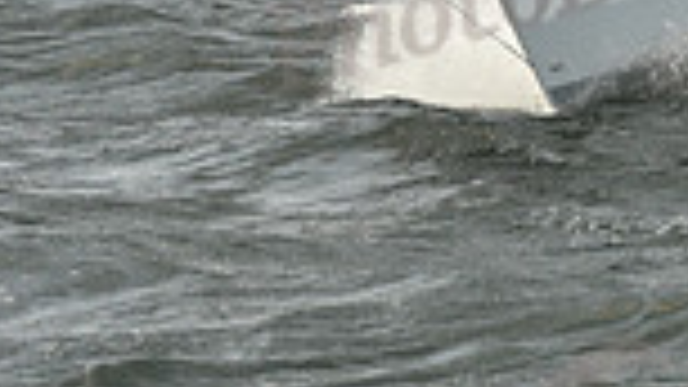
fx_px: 8390
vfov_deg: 2.6
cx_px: 1138
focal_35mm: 460
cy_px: -322
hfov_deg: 4.7
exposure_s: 1/800
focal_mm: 116
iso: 250
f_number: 10
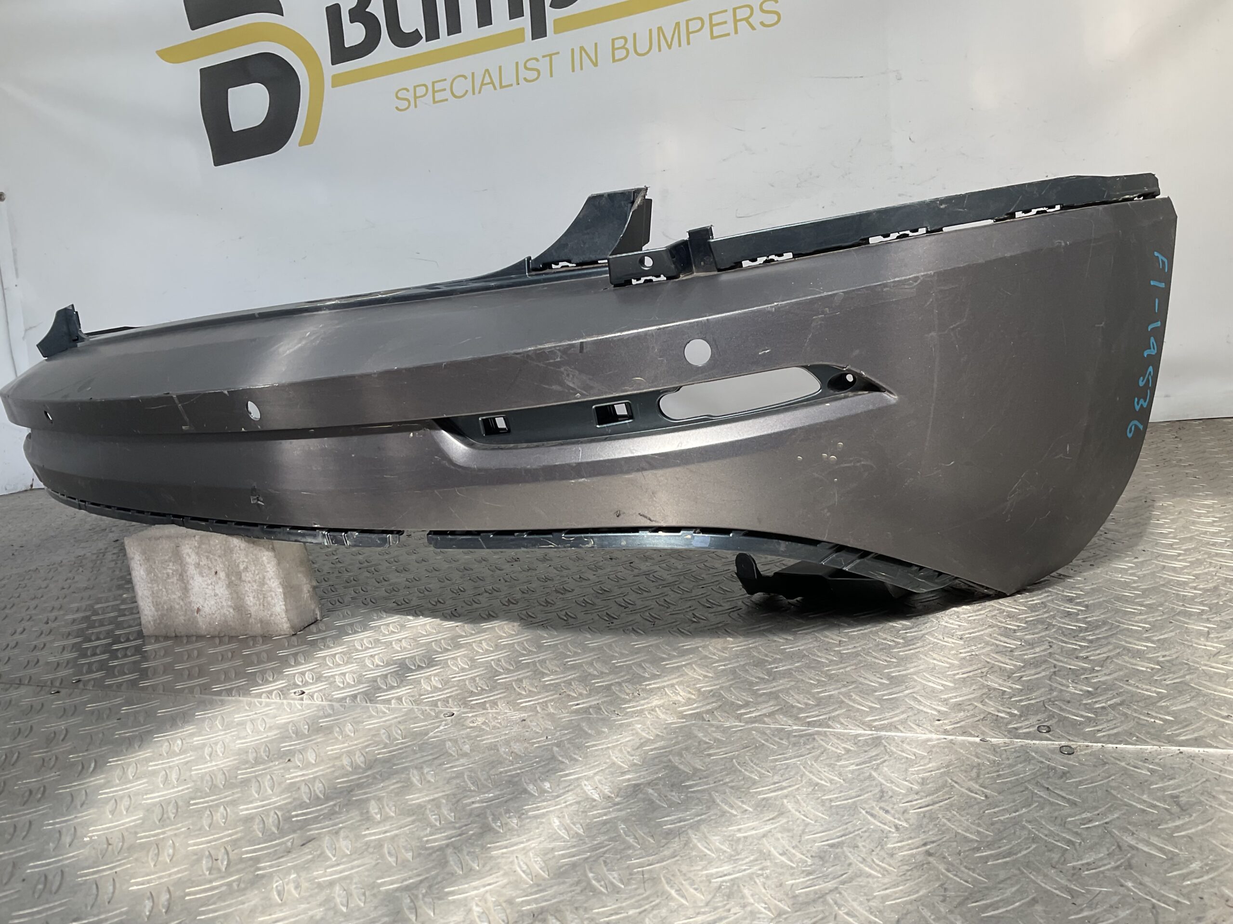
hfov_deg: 61.7
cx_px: 616
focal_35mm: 29
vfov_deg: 48.2
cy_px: 462
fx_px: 1033
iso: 16
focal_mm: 3
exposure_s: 1/375
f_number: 1.8
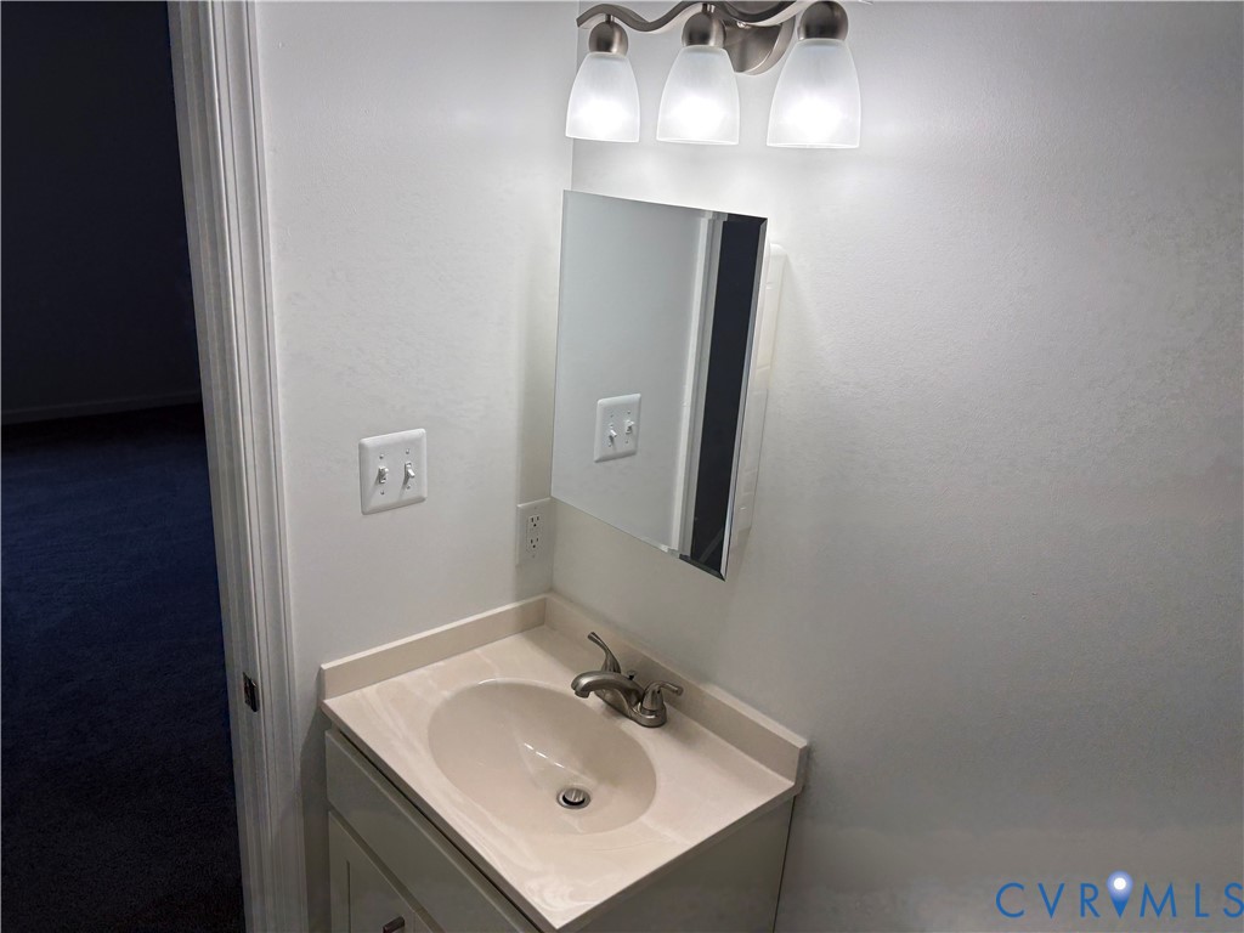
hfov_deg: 67.3
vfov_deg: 53.1
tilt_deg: -17.8
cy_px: 466
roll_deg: -3.7
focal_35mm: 26
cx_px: 622
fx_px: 934
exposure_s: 1/311
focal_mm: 5.96
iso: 50
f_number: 1.6
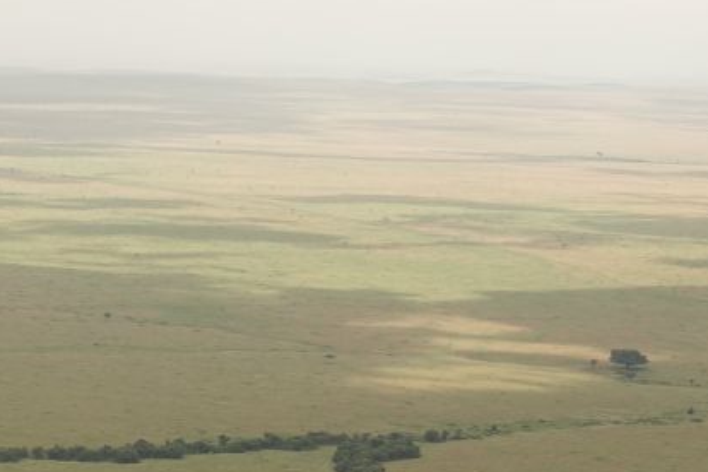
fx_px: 2851
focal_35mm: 145
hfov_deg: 14.1
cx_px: 173
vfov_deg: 9.5
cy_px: 236
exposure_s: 1/640
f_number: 4
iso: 100
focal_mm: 18.21
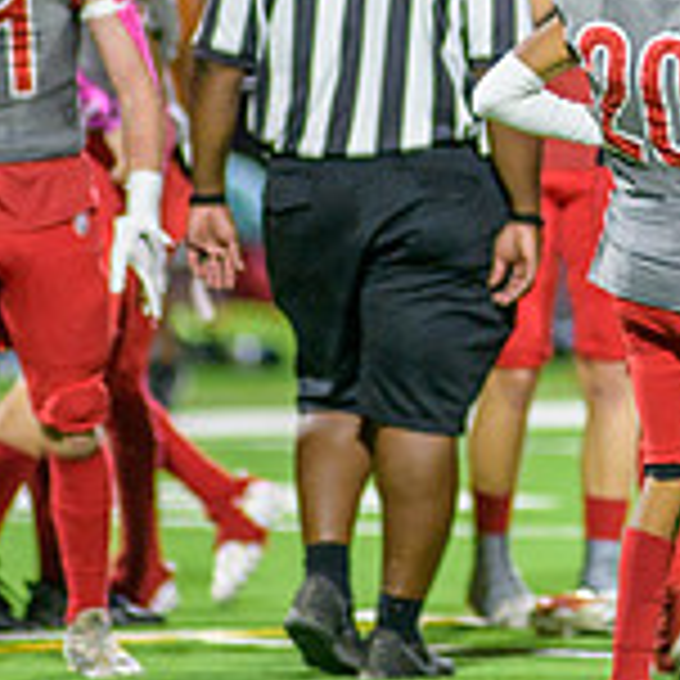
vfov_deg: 1.8
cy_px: 47
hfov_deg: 1.8
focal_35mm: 981
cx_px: 653
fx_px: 21802
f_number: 2.8
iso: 2000
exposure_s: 1/500
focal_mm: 300
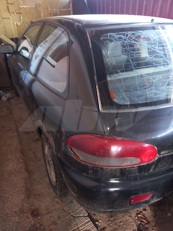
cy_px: 116
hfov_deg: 54.9
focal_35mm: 25
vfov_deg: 69.4
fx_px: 167
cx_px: 86
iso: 400
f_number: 2
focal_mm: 4.6
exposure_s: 1/20
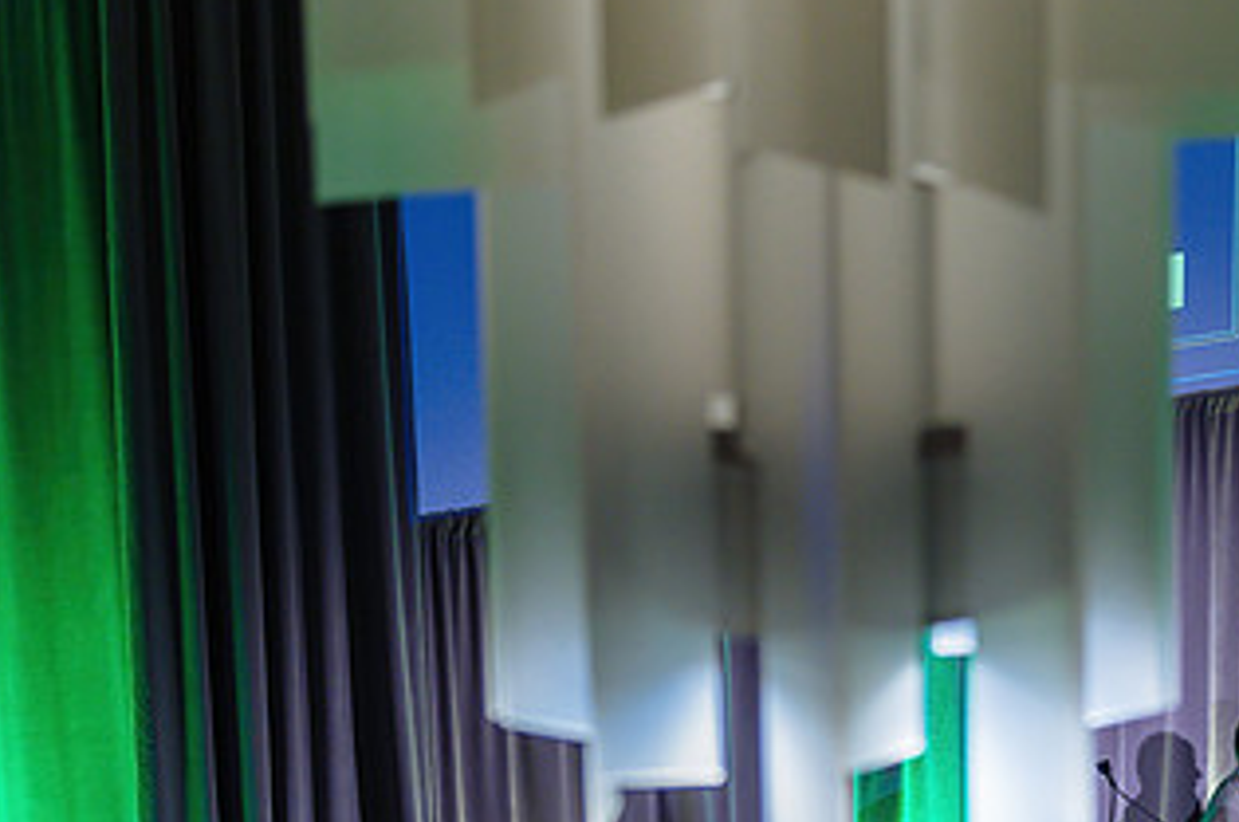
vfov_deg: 10.5
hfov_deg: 15.7
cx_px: 1117
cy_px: 739
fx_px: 4433
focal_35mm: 129
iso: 1600
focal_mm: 70
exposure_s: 1/160
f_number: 2.8
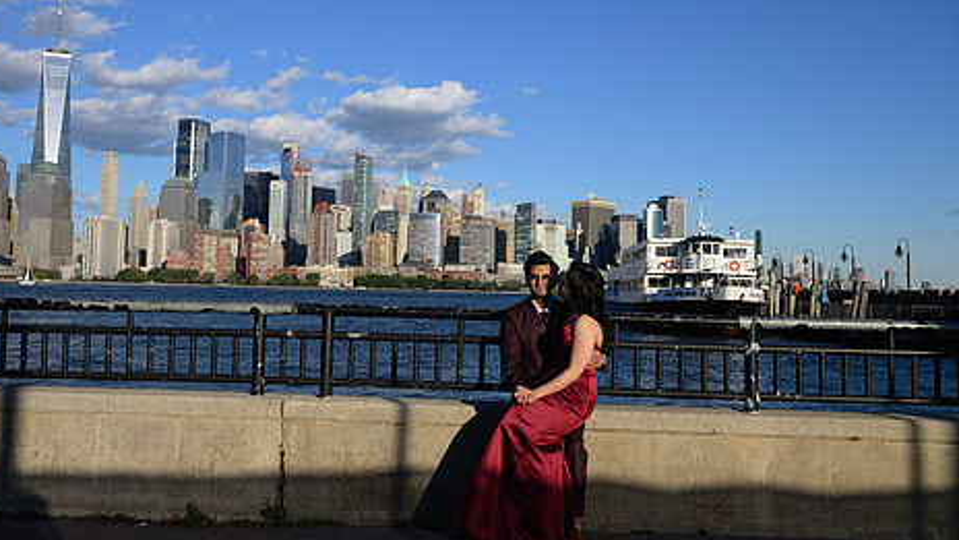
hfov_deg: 52.7
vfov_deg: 31.1
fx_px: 966
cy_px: 216
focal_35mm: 38
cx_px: 436
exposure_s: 1/800
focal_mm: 29
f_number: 5.6
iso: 100
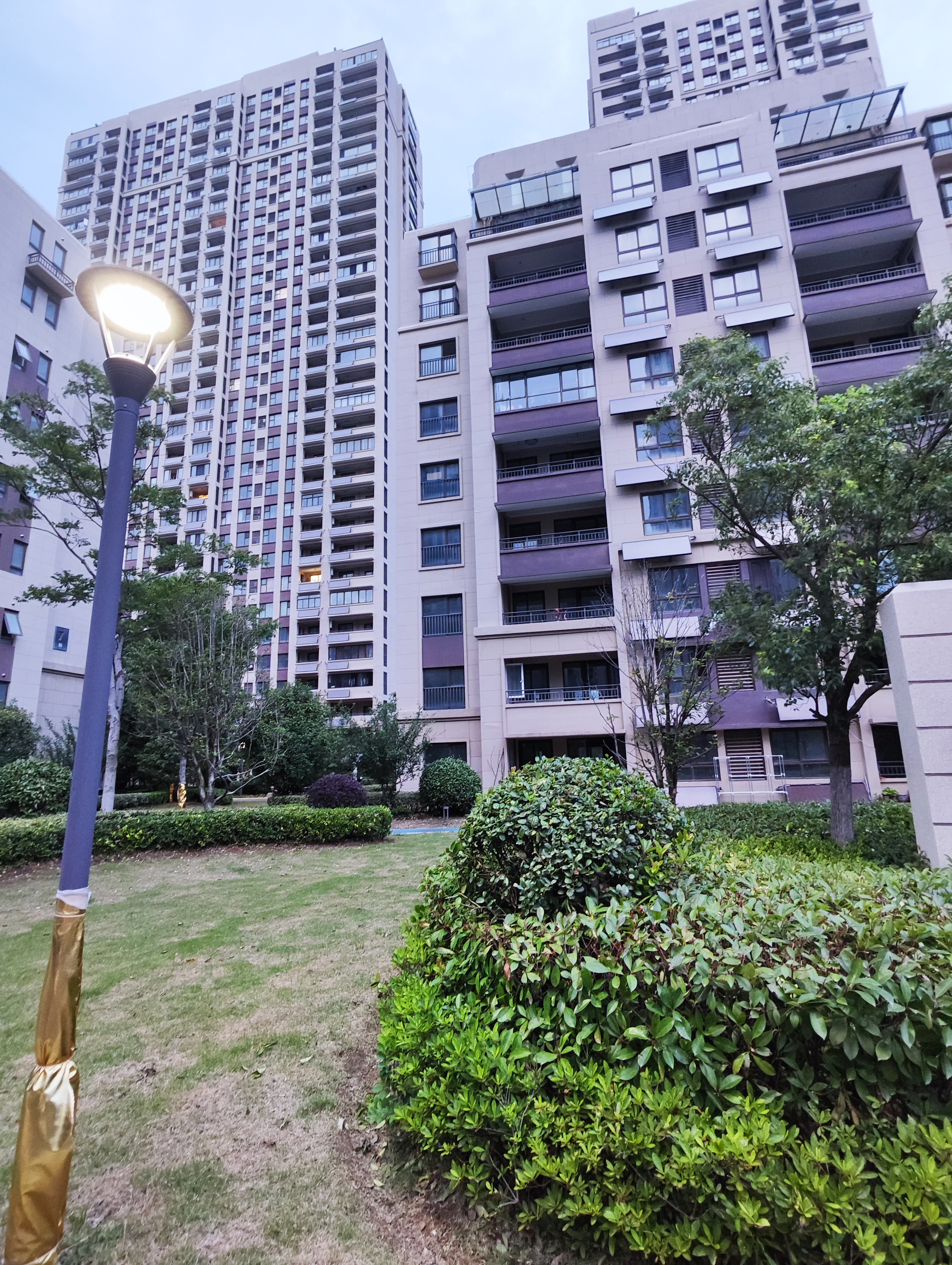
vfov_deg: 102.0
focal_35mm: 14
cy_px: 632
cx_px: 476
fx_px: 512
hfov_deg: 85.8
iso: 651
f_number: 2.2
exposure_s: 1/25
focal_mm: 2.16
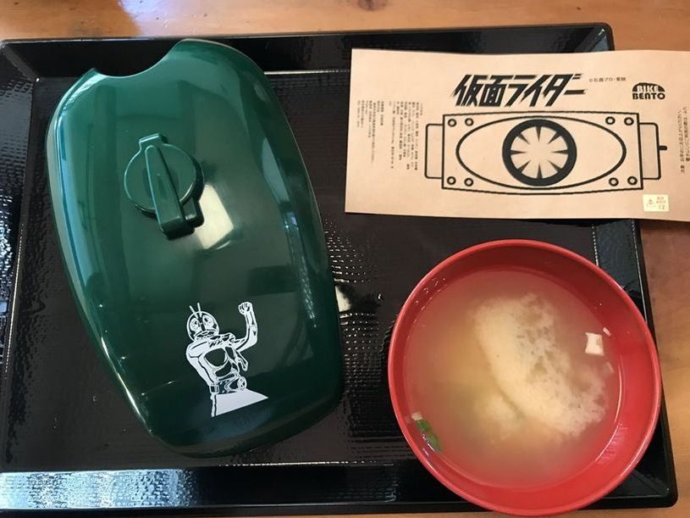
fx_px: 558
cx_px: 345
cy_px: 259
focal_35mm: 28
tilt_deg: -75.3
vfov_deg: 49.7
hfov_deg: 63.5
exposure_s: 1/15
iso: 64
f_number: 1.8
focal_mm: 3.99
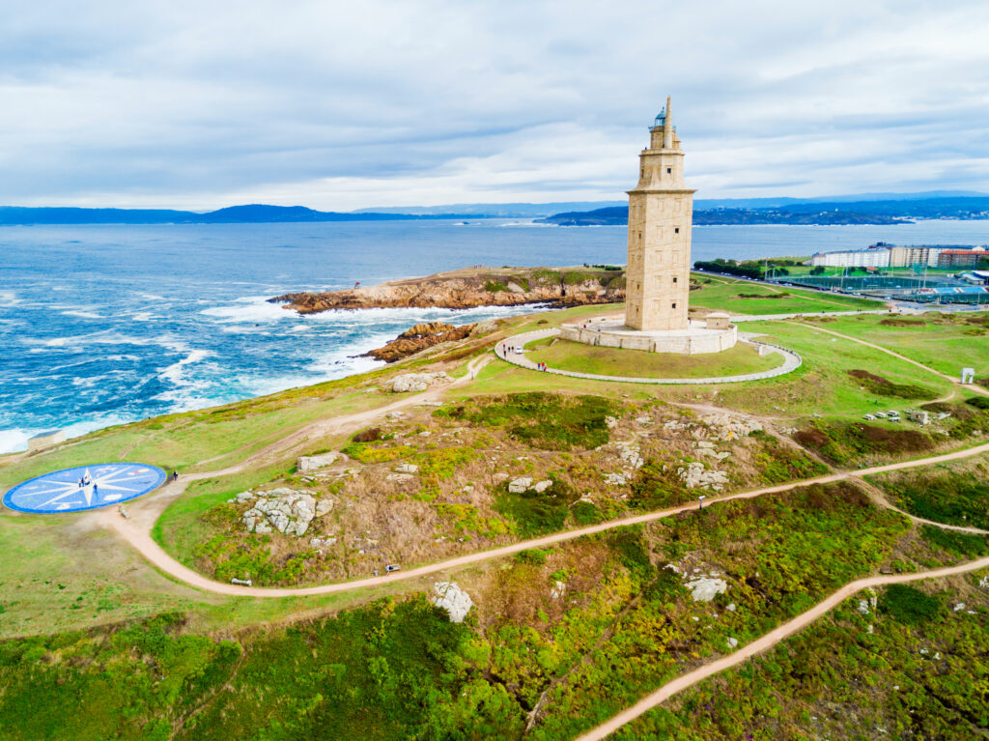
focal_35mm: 26
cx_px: 494
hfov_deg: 67.3
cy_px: 370
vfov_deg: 53.0
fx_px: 742
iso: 100
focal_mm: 4.7
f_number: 2.2
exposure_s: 1/640
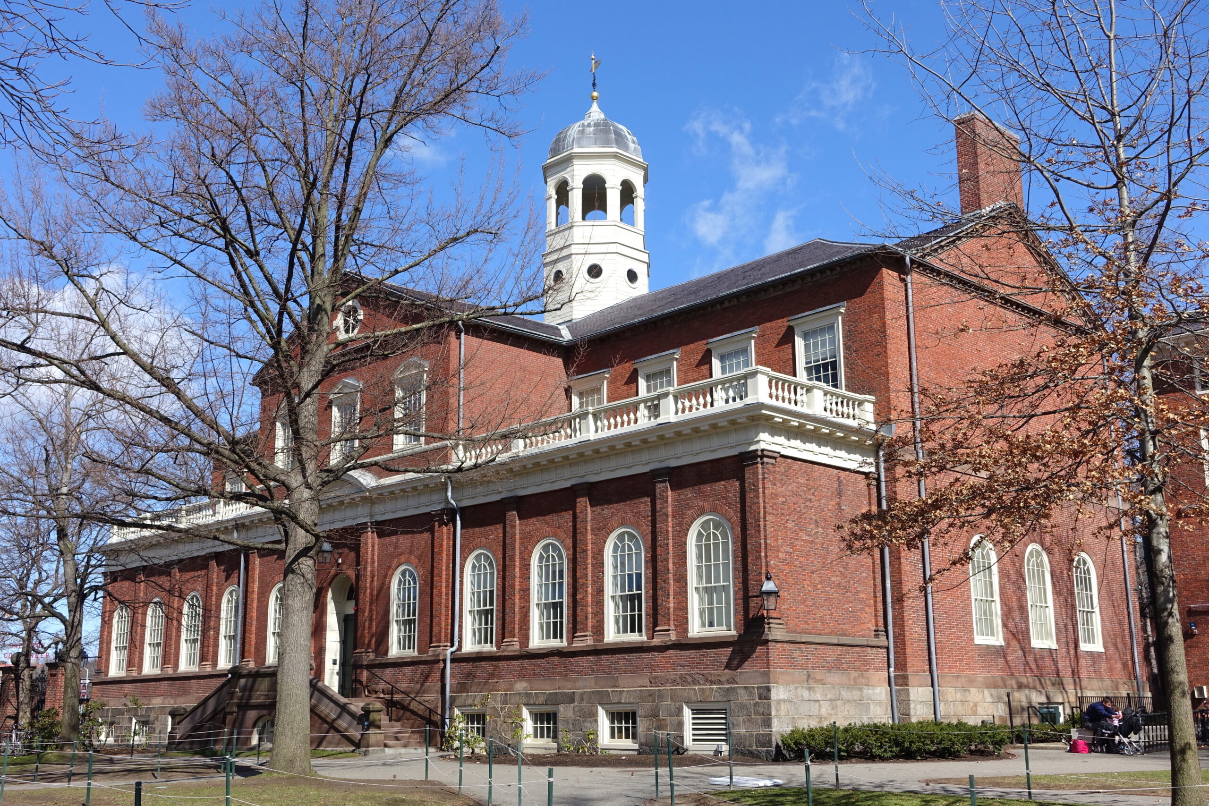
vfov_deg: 34.2
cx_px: 604
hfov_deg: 49.6
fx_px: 1310
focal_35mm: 39
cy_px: 403
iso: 125
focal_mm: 14.3
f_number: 5.6
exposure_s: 1/500
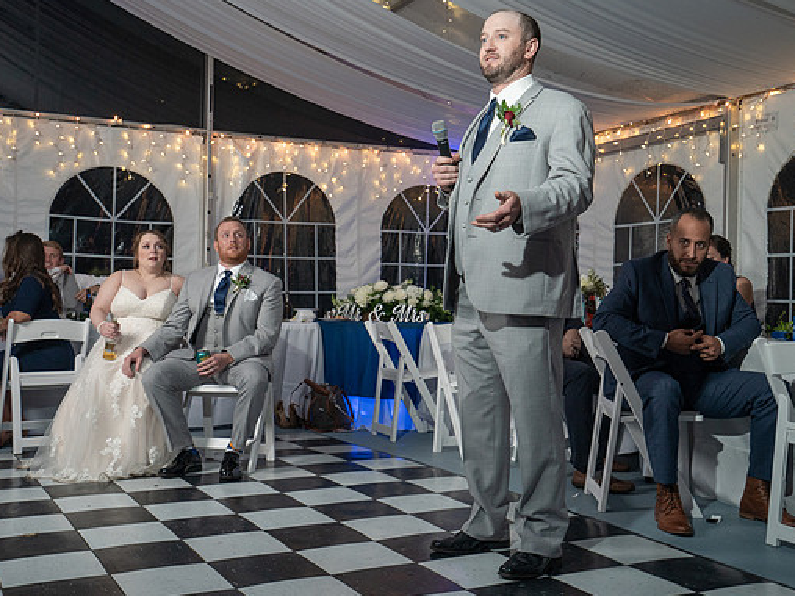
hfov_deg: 44.8
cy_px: 300
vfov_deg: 34.3
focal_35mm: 42
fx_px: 965
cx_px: 382
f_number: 5.6
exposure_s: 1/250
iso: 2000
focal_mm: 35
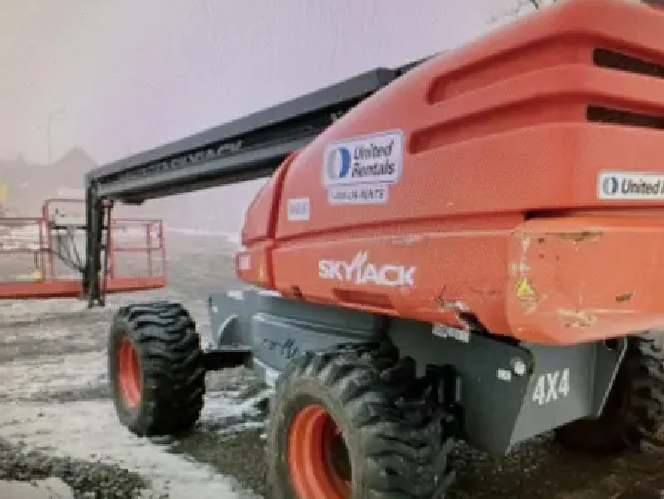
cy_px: 224
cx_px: 383
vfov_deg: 44.2
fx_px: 614
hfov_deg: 56.5
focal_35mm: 32
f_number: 1.6
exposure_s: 1/60
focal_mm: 4.2
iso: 200
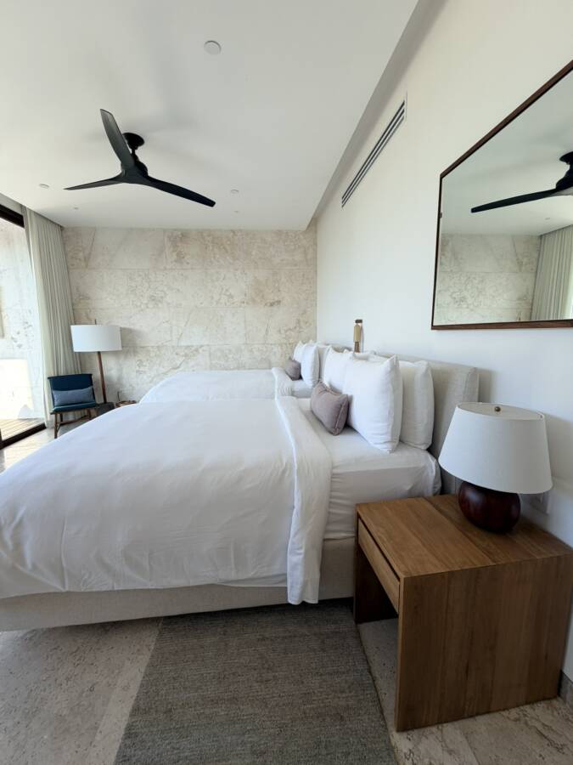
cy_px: 382
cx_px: 286
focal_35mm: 14
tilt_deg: -8.8
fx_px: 309
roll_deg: +1.2
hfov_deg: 85.7
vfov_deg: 102.1
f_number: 2.2
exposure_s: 1/159
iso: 40
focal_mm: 2.22
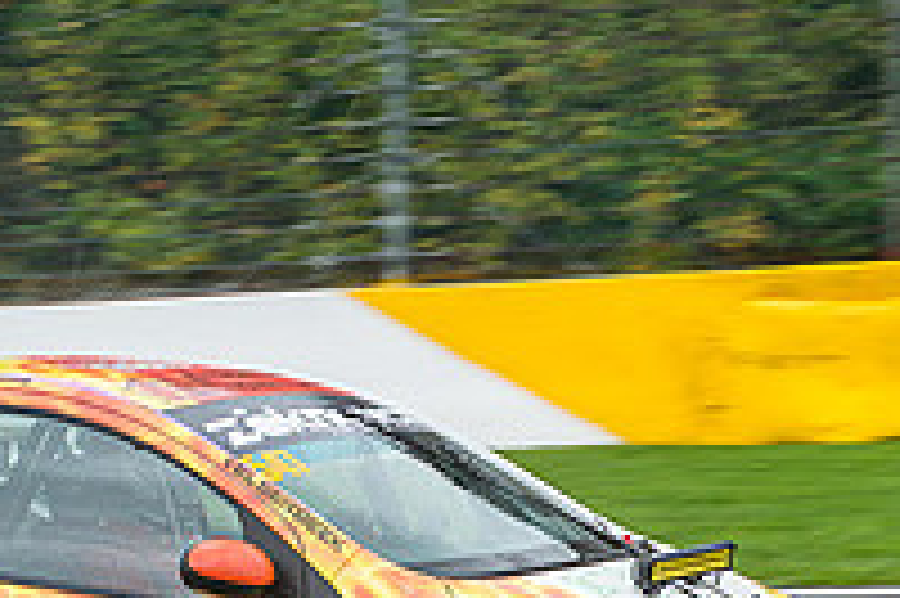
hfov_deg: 12.2
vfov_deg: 8.0
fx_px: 4196
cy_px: 796
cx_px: 436
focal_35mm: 168
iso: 400
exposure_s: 1/250
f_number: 5
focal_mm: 27
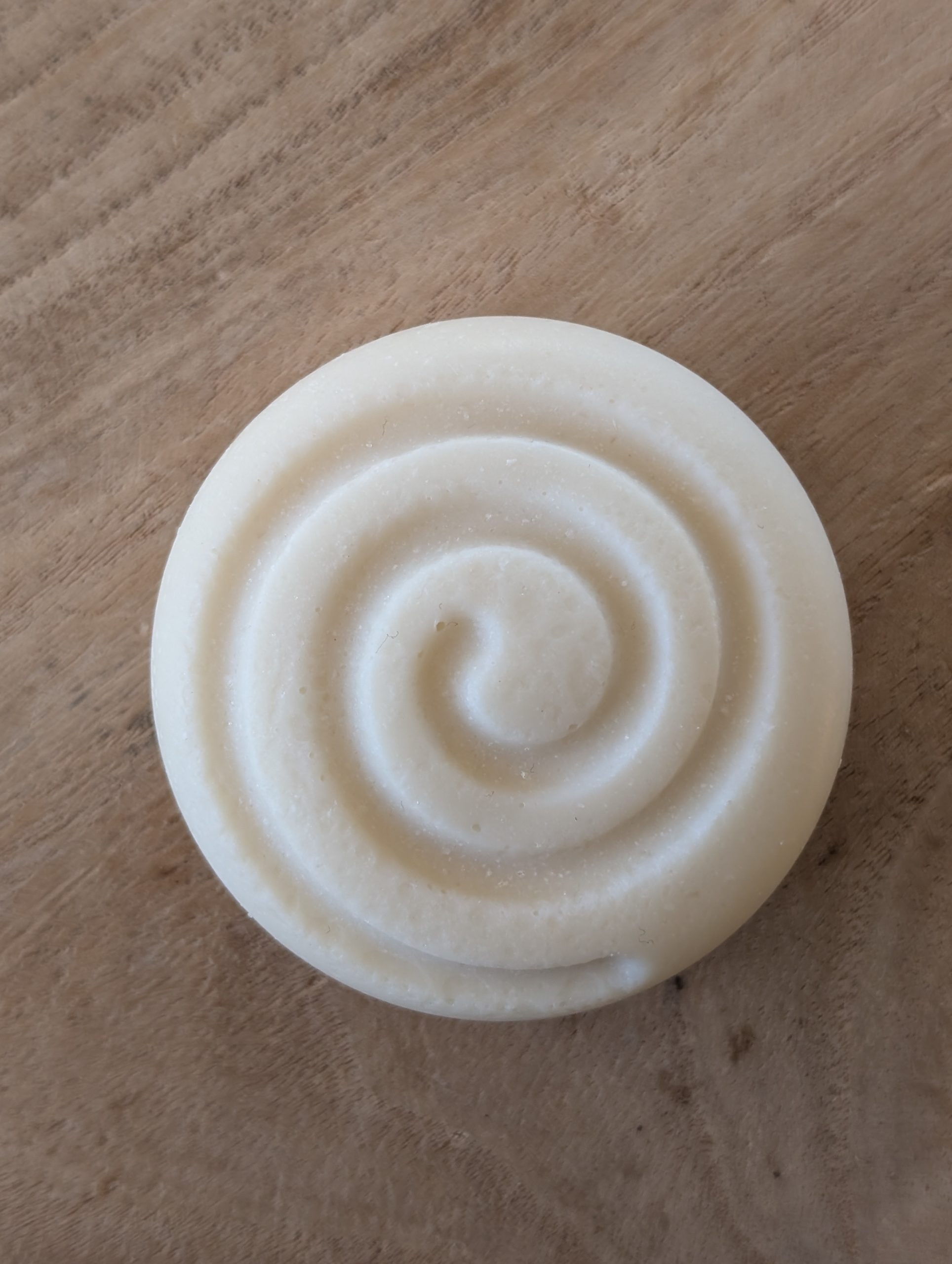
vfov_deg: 38.9
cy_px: 632
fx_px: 1792
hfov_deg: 29.8
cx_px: 476
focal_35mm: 49
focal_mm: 6.9
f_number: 1.68
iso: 40
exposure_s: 1/115
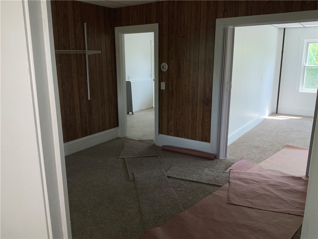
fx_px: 266
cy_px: 120
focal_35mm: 29
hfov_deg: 61.7
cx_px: 159
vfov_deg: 48.2
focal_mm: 3
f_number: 1.8
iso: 16
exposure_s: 1/152
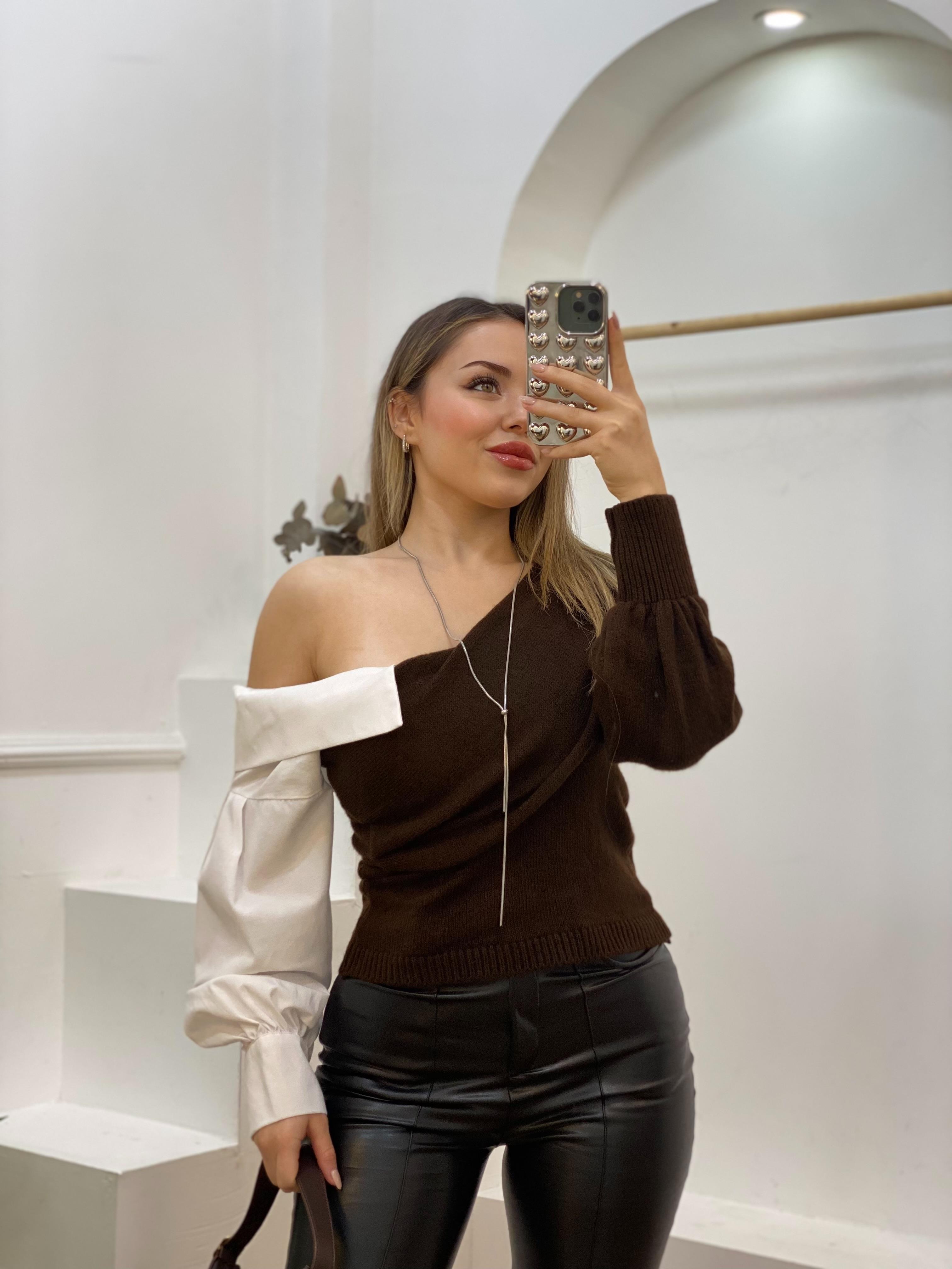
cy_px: 634
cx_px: 476
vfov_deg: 36.8
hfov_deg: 28.0
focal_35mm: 52
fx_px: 1907
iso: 80
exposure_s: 1/100
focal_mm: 6
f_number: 2
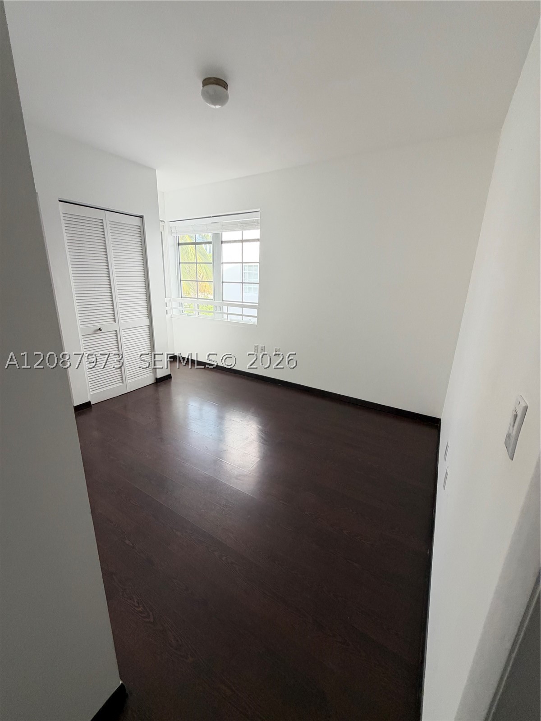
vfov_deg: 102.1
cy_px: 360
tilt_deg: -13.4
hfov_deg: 85.7
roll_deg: -1.4
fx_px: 292
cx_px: 270
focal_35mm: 14
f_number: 2.2
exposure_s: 1/121
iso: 250
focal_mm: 2.22
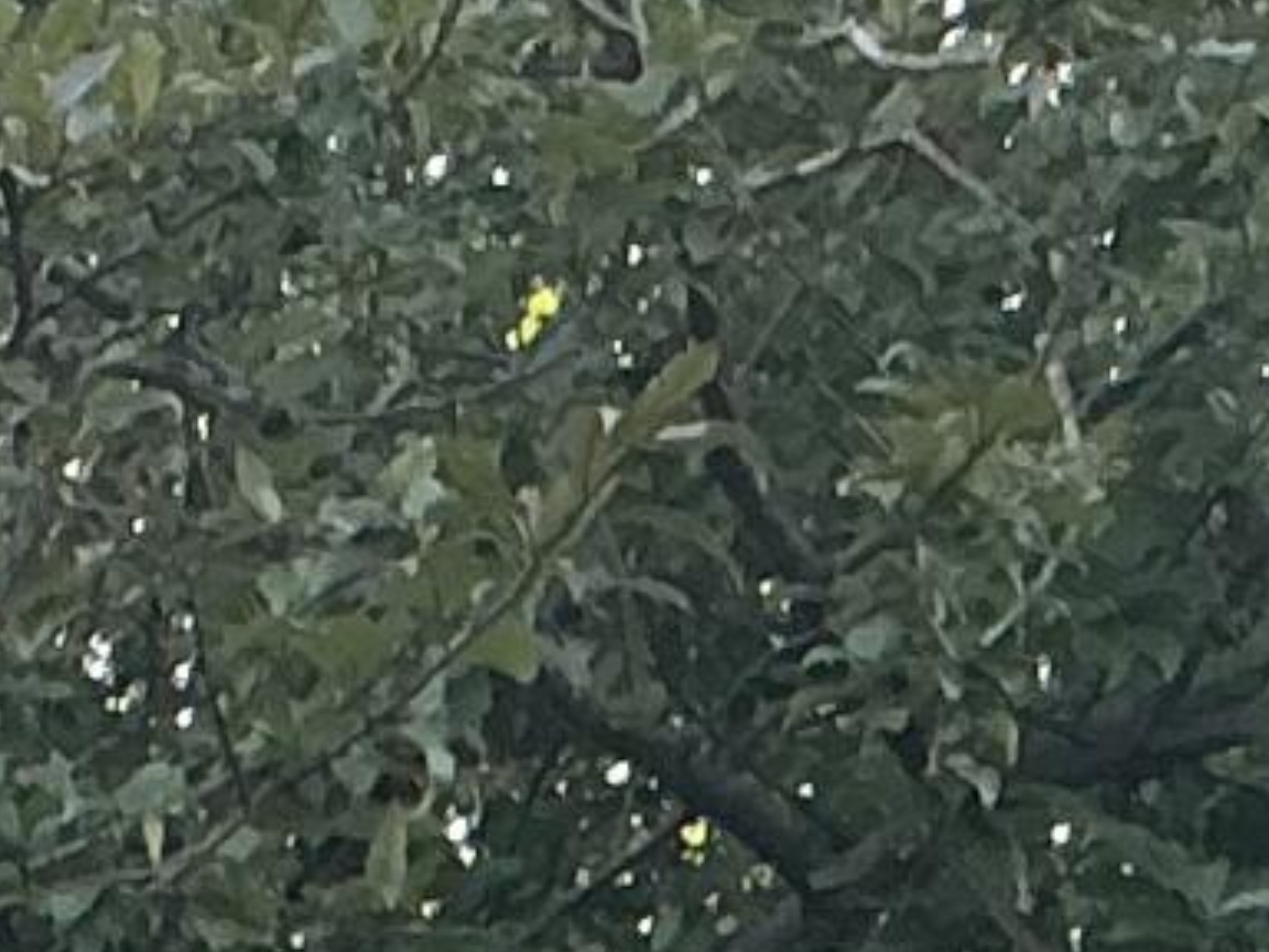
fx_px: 8028
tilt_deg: +8.1
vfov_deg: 5.9
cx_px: -1983
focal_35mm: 219
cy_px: 3550
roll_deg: +4.1
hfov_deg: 8.2
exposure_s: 1/120
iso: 25
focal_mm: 3
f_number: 1.8
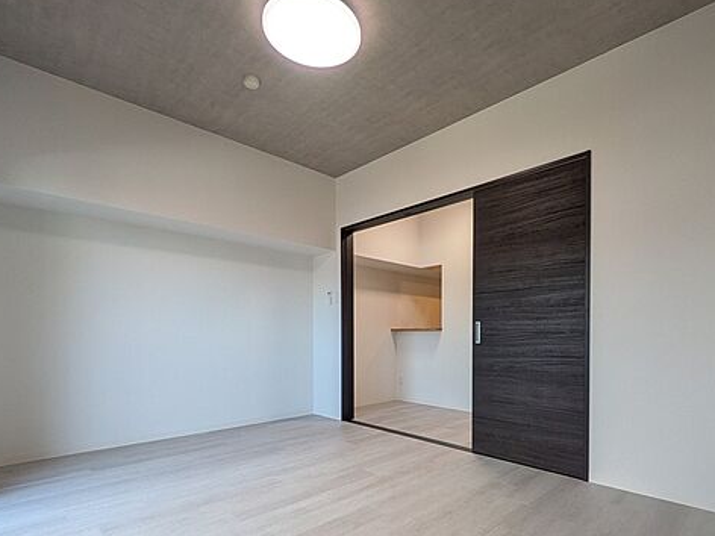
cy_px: 344
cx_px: 391
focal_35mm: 19
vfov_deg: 67.3
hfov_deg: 84.4
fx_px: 392
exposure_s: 1/120
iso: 114
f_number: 2.2
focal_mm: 1.83
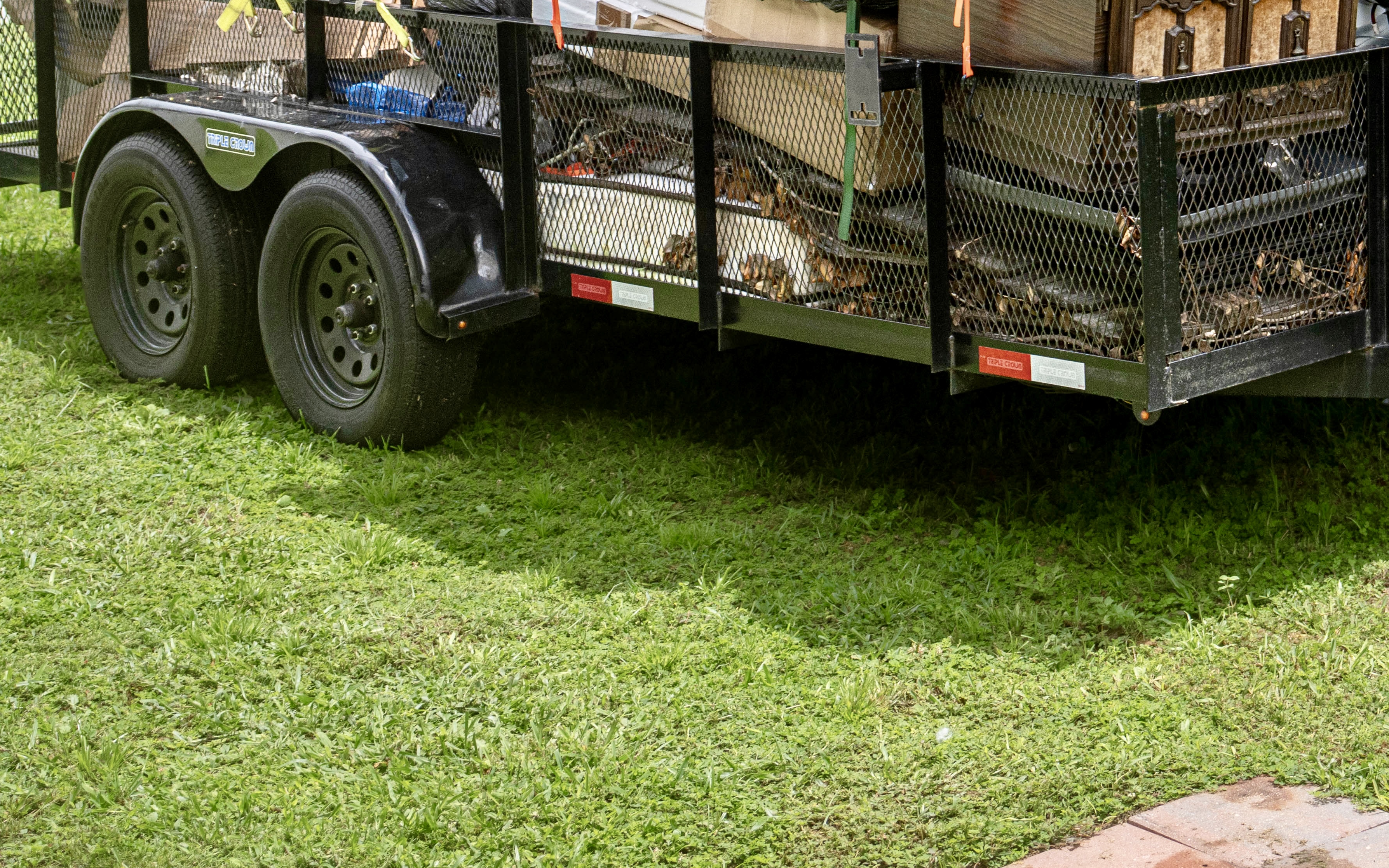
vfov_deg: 15.0
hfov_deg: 23.0
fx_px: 3180
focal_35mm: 84
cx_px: 1574
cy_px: -171
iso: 250
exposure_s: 1/2500
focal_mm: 31
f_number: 2.8
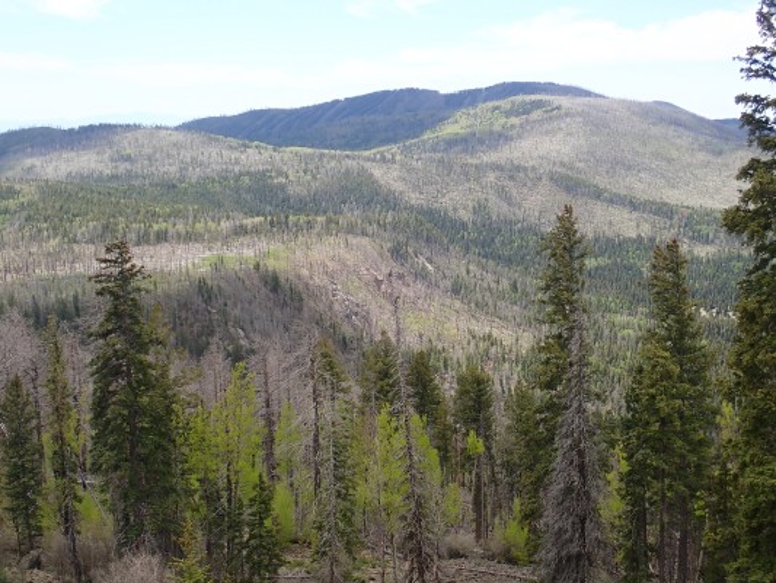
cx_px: 388
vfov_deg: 29.7
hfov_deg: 38.9
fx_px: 1099
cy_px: 292
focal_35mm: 49
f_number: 4.5
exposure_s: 1/250
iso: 100
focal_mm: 8.99
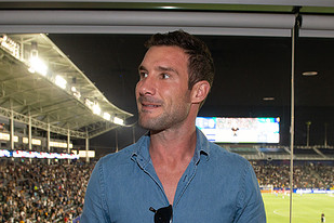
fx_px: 417
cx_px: 181
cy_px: 185
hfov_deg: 43.6
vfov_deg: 29.1
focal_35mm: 45
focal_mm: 24
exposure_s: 1/60
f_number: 6.3
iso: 640
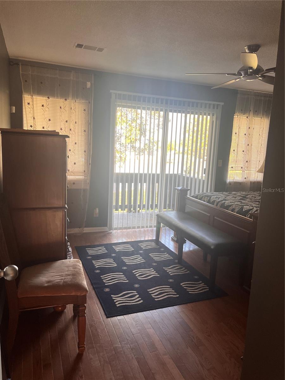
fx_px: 285
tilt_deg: -7.7
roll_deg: -3.1
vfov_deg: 67.3
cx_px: 142
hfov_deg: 53.1
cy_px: 190
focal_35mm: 26
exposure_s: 1/121
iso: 125
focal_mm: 5.1
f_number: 1.6
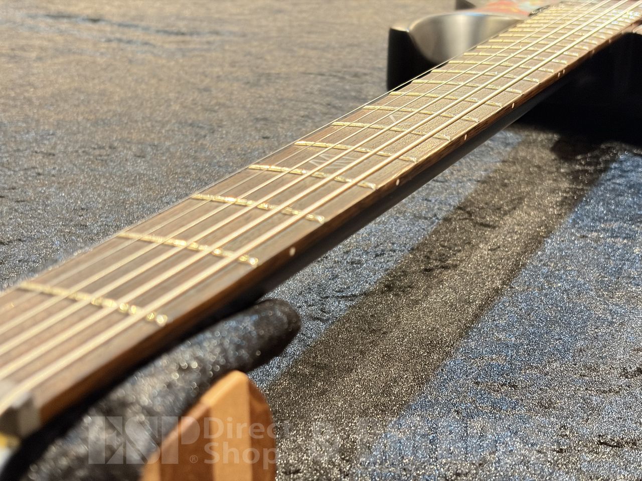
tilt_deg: -21.9
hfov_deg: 36.8
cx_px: 321
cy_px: 240
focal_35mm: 52
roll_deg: +1.6
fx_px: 964
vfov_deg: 28.0
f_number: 1.6
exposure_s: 1/30
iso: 400
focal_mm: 5.96
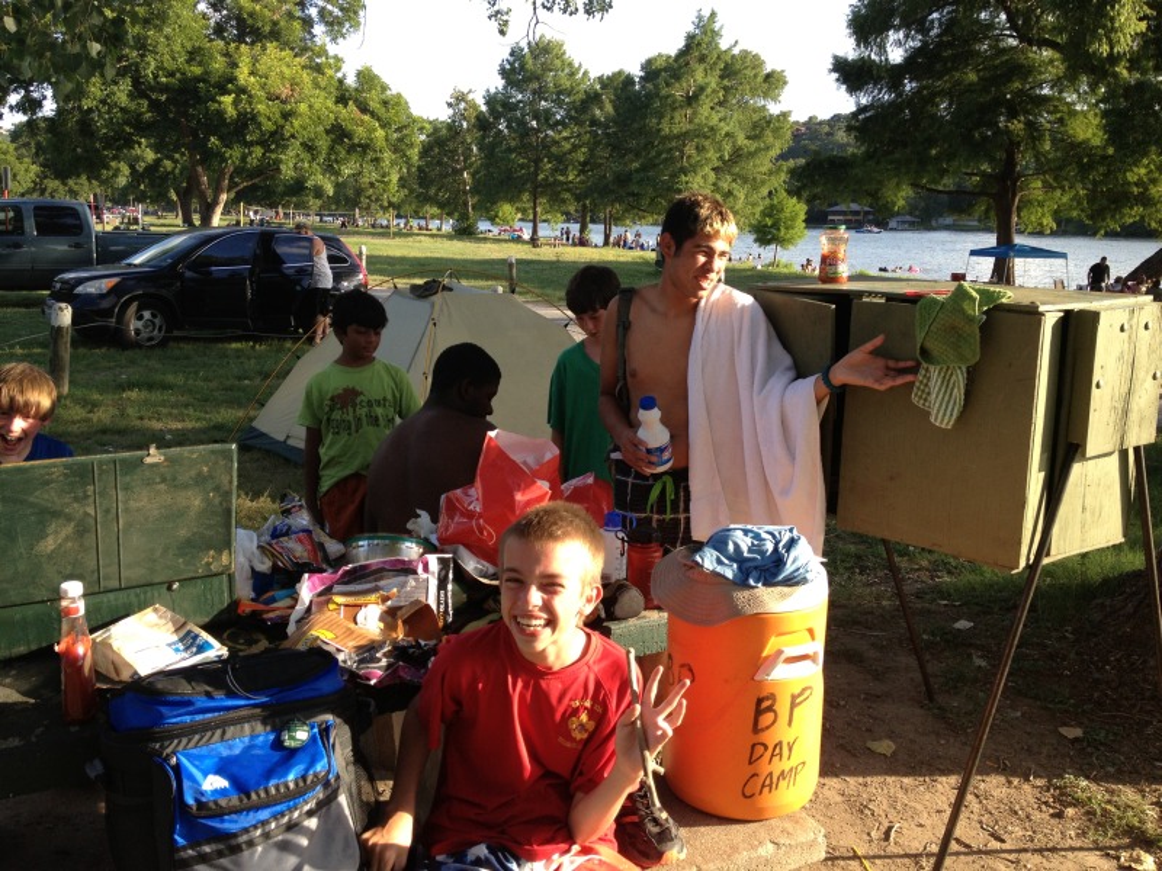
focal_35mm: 35
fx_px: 1175
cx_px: 581
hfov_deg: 52.6
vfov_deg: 40.7
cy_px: 436
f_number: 2.4
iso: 50
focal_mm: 4.28
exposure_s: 1/397
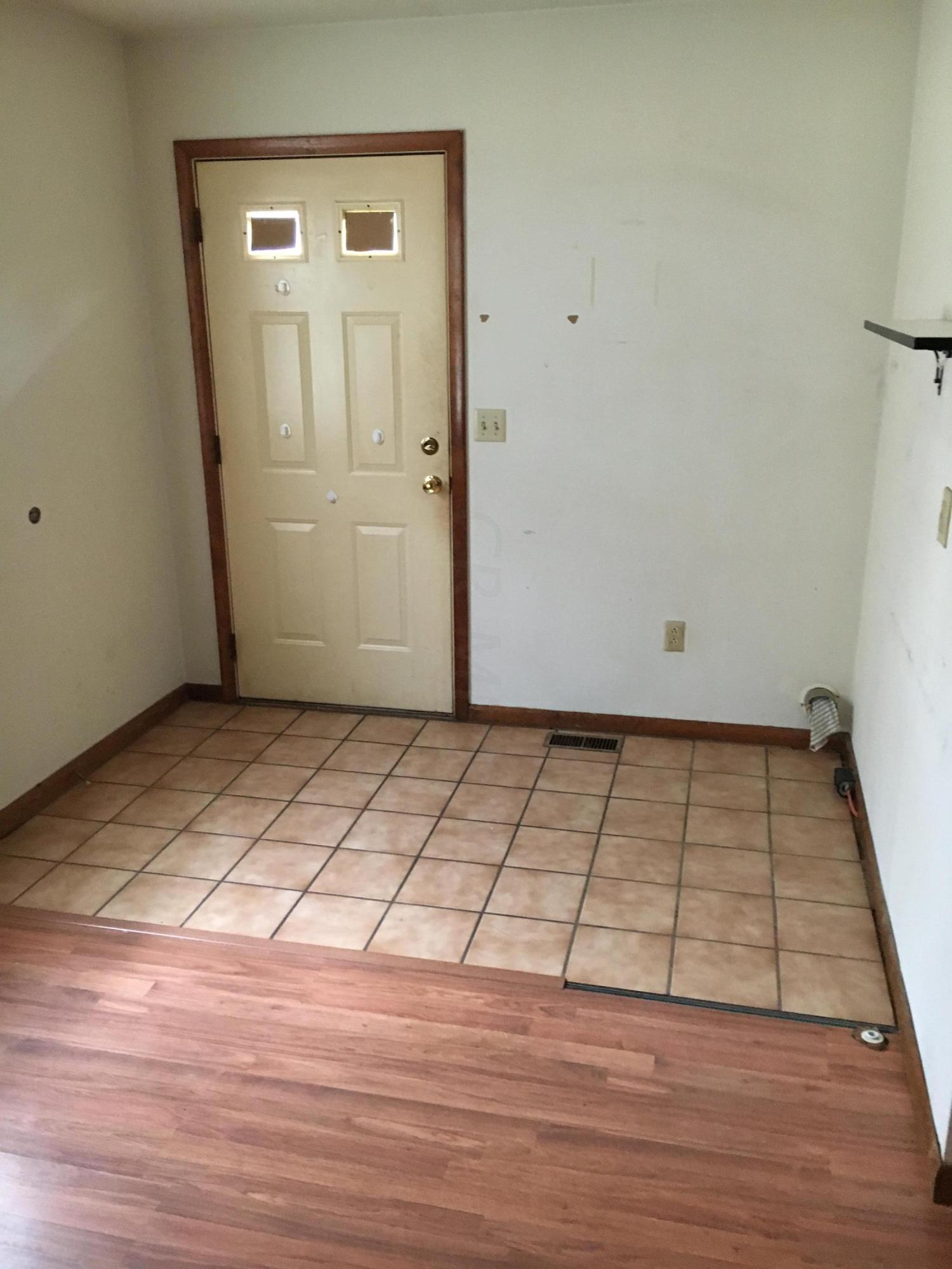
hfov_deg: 48.2
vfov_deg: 61.7
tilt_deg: -15.9
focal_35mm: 29
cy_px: 634
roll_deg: +0.7
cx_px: 476
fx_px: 1063
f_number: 2.2
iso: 200
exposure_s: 1/20
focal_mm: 4.15
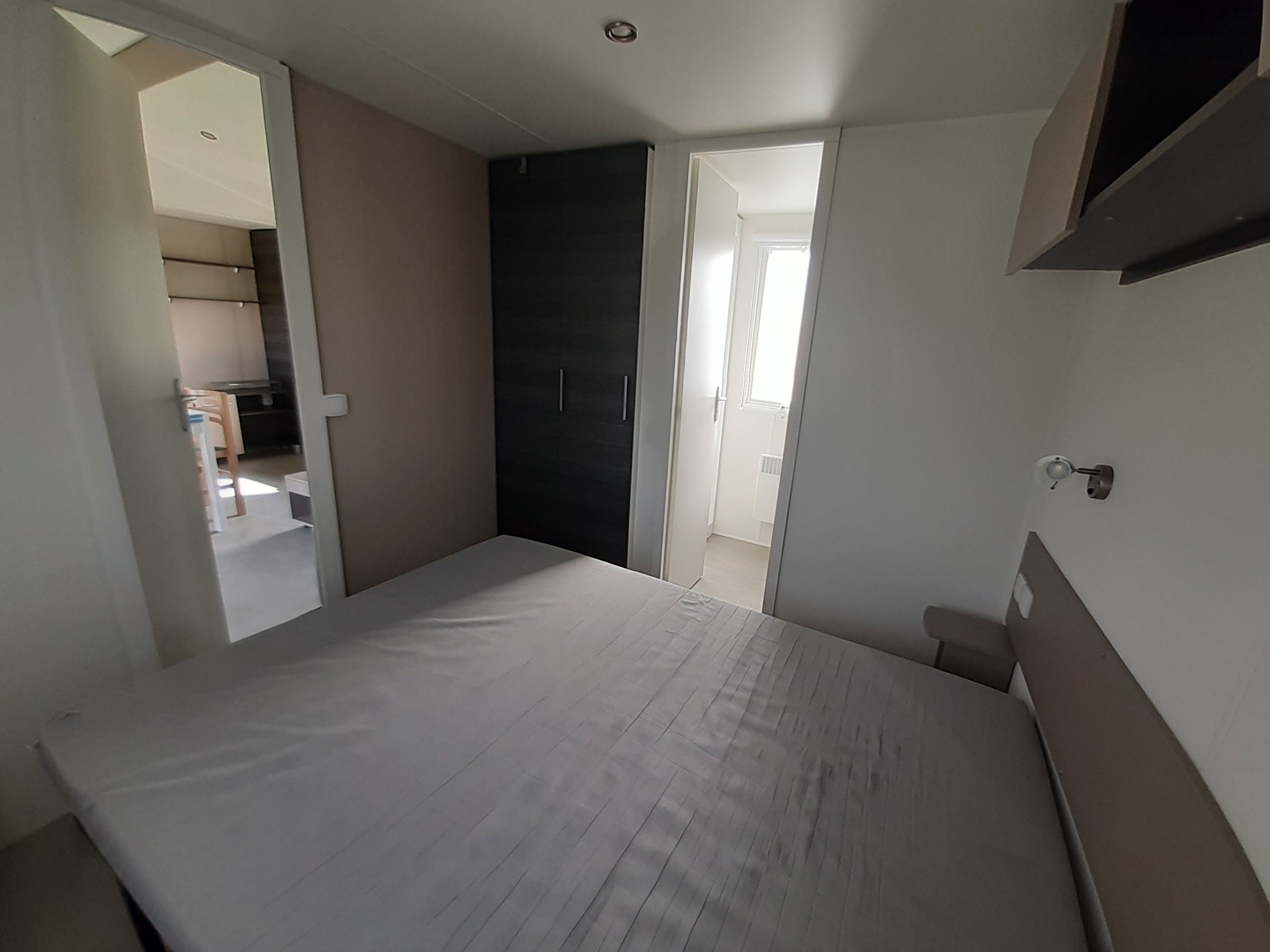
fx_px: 477
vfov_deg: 89.9
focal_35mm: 13
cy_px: 476
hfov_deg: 106.2
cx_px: 635
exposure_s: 1/50
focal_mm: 1.13
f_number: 2.2
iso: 40
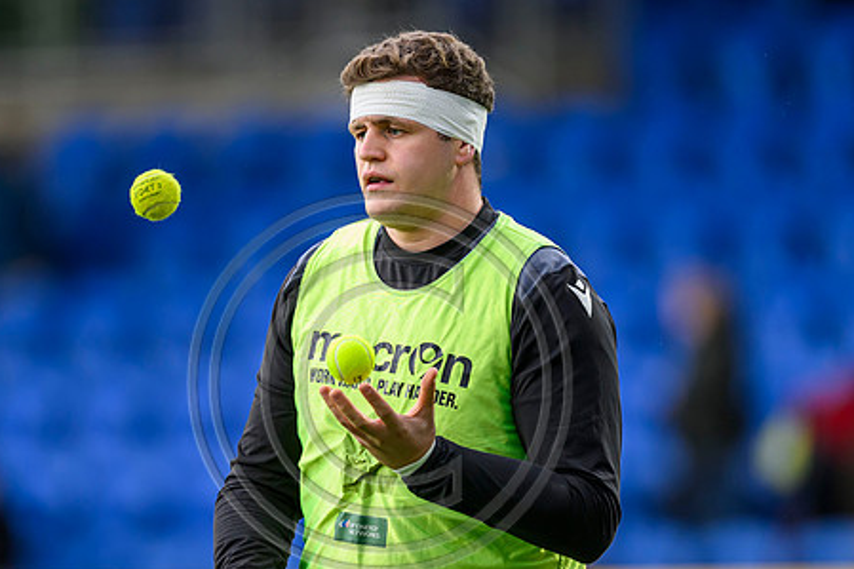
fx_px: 14464
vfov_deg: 2.3
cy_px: 383
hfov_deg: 3.4
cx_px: 369
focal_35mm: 610
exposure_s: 1/1250
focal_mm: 400
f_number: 3.2
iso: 1600
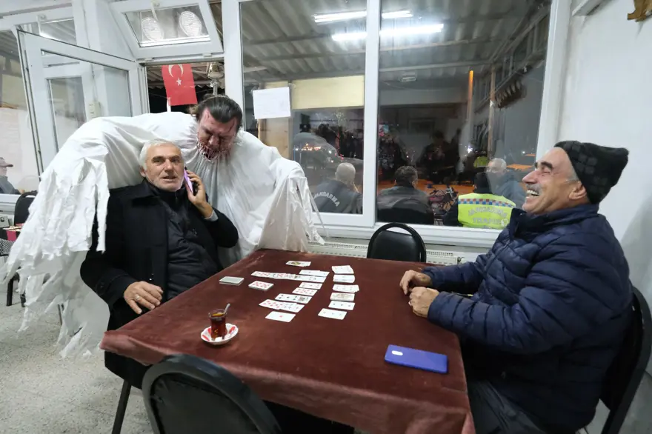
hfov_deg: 90.0
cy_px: 217
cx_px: 326
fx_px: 326
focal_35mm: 18
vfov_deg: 67.3
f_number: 4
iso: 10000
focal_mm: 12
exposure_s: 1/200
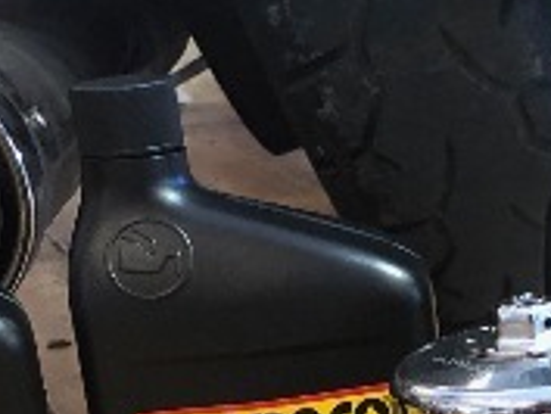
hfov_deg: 18.9
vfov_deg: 14.1
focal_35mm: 101
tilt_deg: -21.2
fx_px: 1609
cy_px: 520
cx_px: 542
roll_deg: +2.5
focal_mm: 4
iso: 80
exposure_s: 1/6
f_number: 1.8
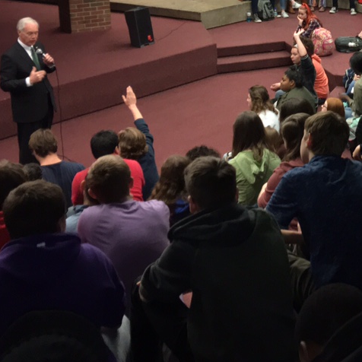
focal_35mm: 69
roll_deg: -0.7
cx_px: 412
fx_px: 816
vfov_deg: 24.2
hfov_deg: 23.3
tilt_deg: -11.6
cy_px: 24
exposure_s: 1/20
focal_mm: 4.15
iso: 125
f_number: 2.2
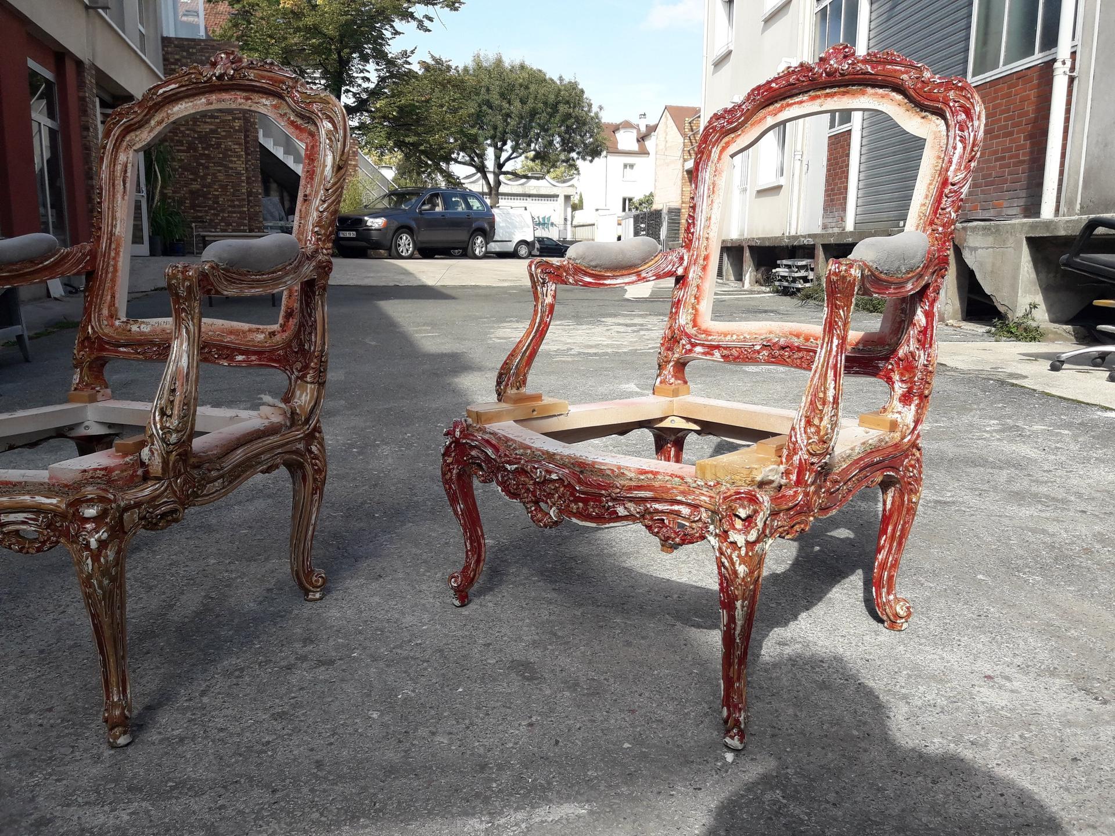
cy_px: 418
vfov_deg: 49.7
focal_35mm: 28
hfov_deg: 63.4
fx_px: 902
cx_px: 558
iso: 40
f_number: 1.9
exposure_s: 1/753
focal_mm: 3.7
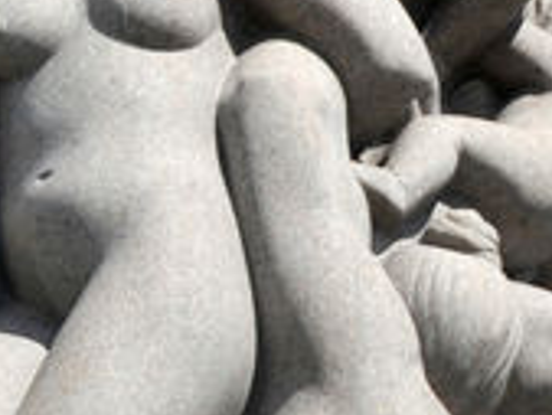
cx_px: 44
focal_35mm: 1301
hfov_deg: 1.5
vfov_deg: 1.1
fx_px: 20761
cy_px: 88
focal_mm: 170
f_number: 7.1
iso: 200
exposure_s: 1/800
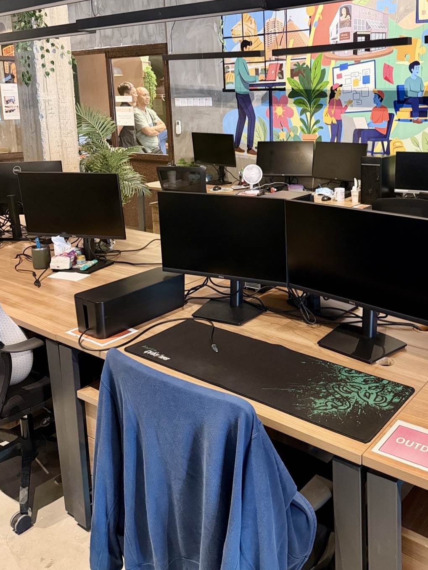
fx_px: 544
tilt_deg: -9.2
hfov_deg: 42.3
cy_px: 192
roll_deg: +0.8
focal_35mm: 33
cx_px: 287
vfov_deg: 54.3
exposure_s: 1/50
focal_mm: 6.76
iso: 500
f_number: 1.78
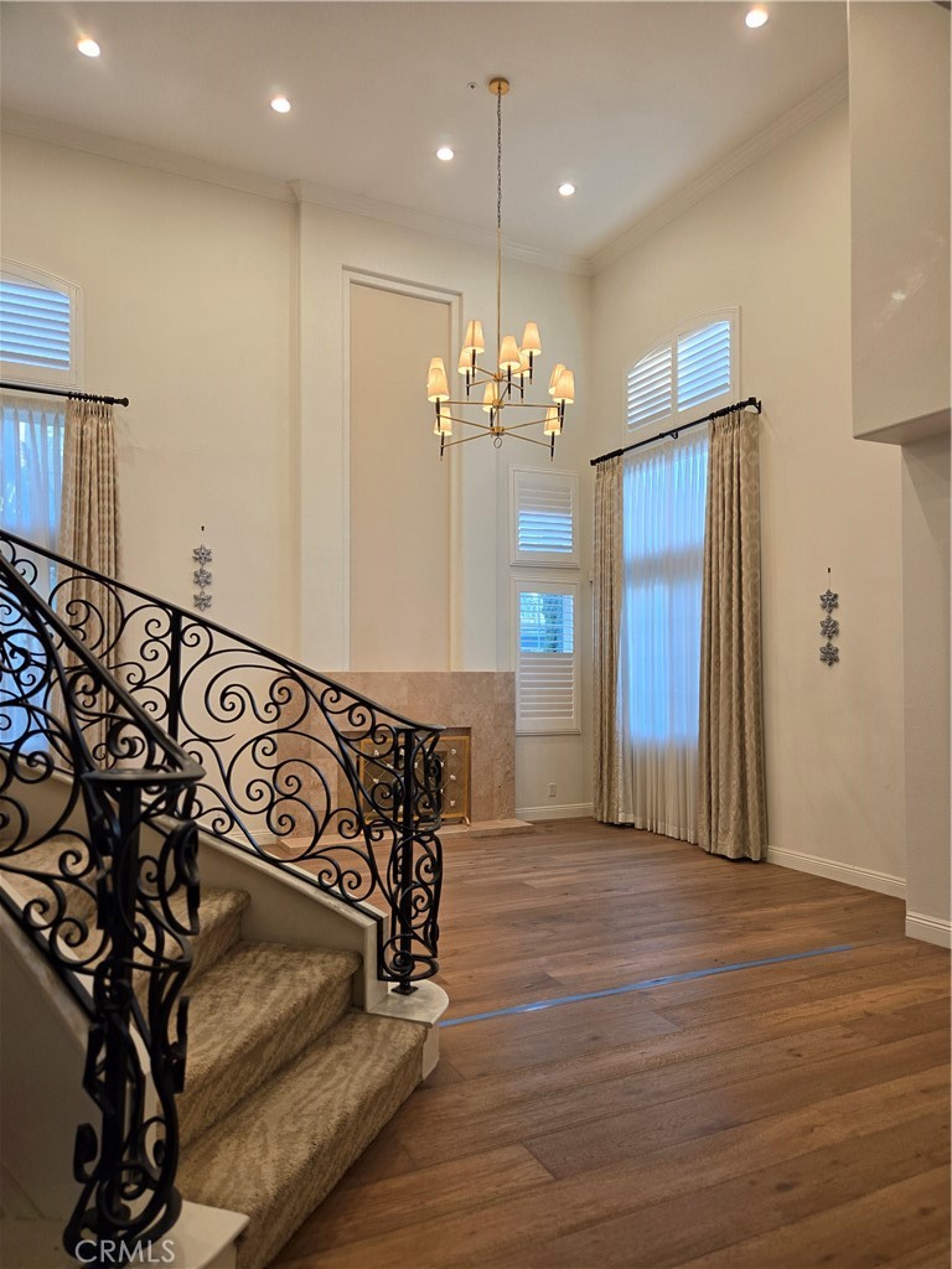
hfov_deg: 58.9
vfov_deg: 73.9
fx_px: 843
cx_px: 476
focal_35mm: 23
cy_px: 634
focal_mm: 5.4
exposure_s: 1/120
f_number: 1.8
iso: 125
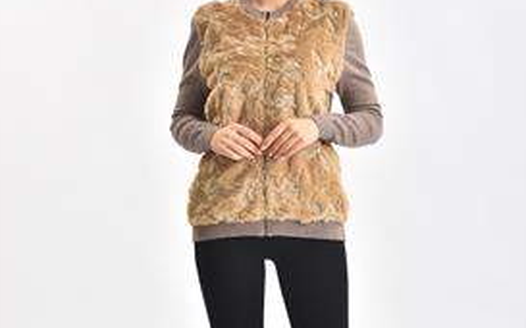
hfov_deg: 16.0
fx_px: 1876
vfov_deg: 10.0
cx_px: 274
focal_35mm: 131
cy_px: 227
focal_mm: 78
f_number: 6.3
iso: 100
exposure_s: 1/160
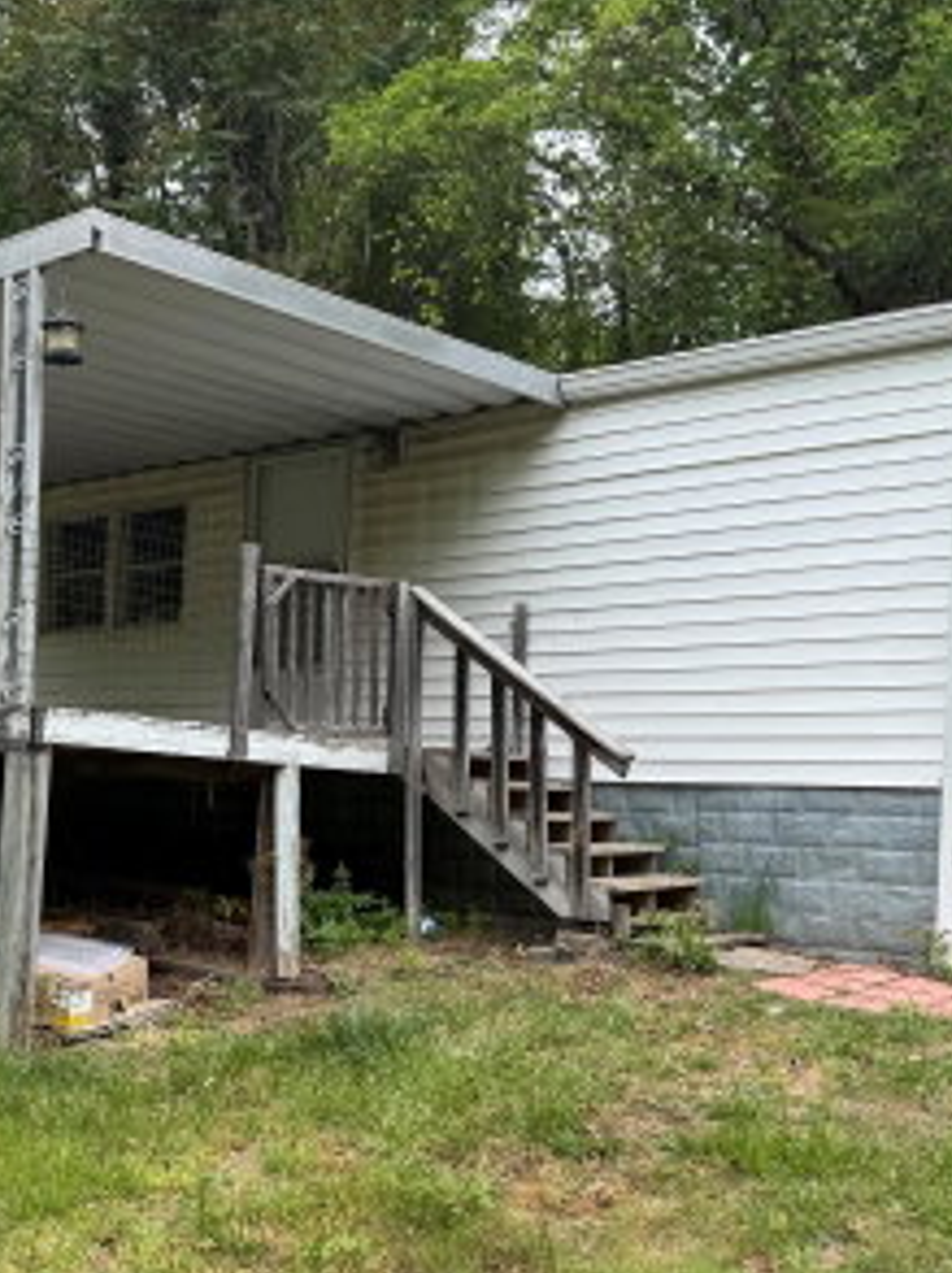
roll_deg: -2.9
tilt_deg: +2.0
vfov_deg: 44.6
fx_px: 1543
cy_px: 756
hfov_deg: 34.0
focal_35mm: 42
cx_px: 317
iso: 80
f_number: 1.78
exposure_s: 1/1060
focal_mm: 6.76
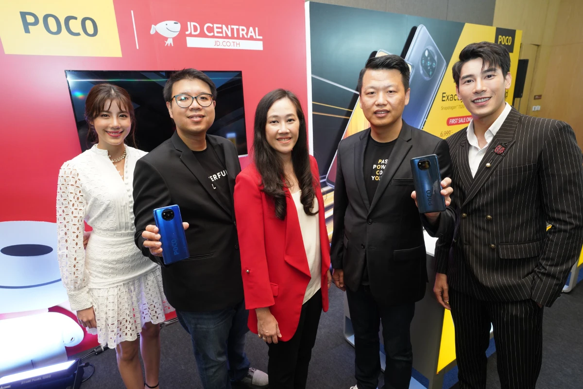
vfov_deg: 61.9
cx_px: 292
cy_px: 194
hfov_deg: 84.0
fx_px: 324
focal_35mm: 20
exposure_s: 1/250
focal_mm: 20
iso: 1600
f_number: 5.6
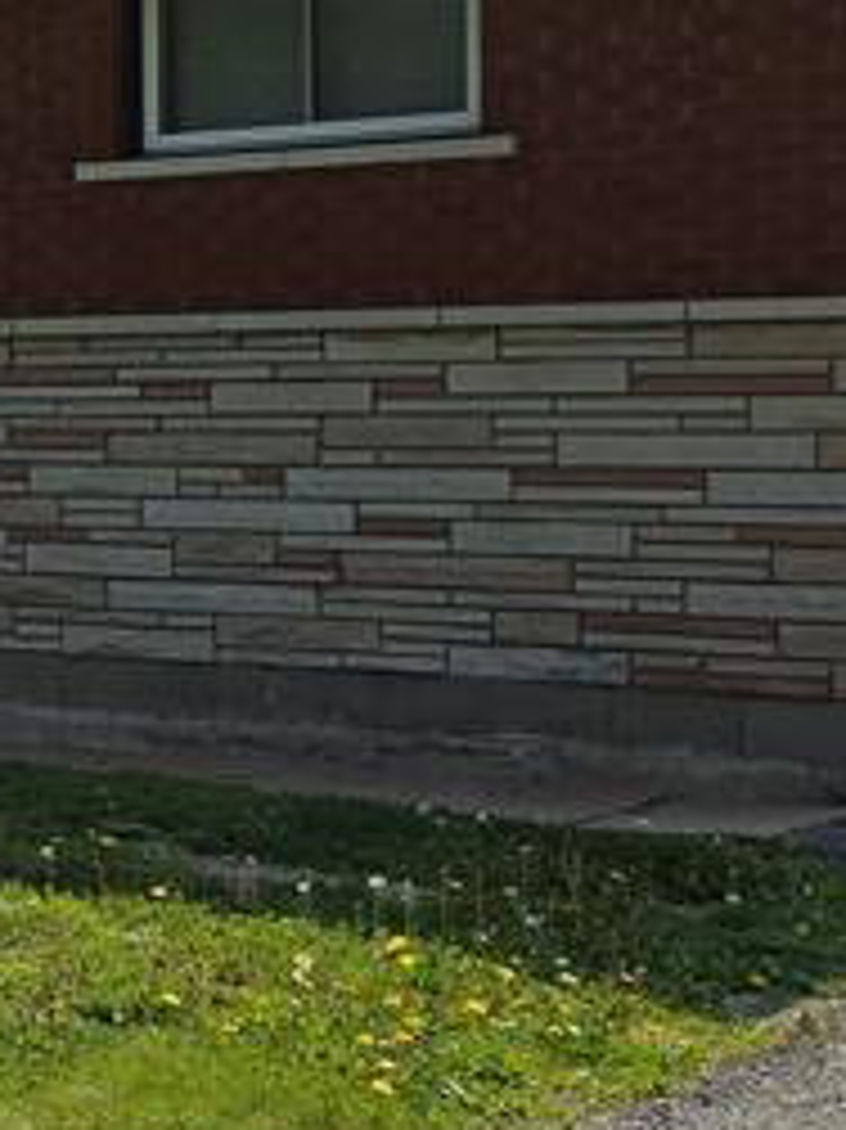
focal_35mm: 94
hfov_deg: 14.2
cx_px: -576
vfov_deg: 20.9
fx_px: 3066
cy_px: 468
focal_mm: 6.3
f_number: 1.7
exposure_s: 1/1036
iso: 12
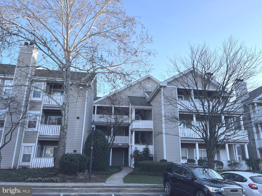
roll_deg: -1.0
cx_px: 131
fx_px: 197
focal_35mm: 26
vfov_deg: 53.1
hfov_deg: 67.3
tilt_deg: +16.6
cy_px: 98
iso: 50
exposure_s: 1/1029
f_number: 1.5
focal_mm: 5.7
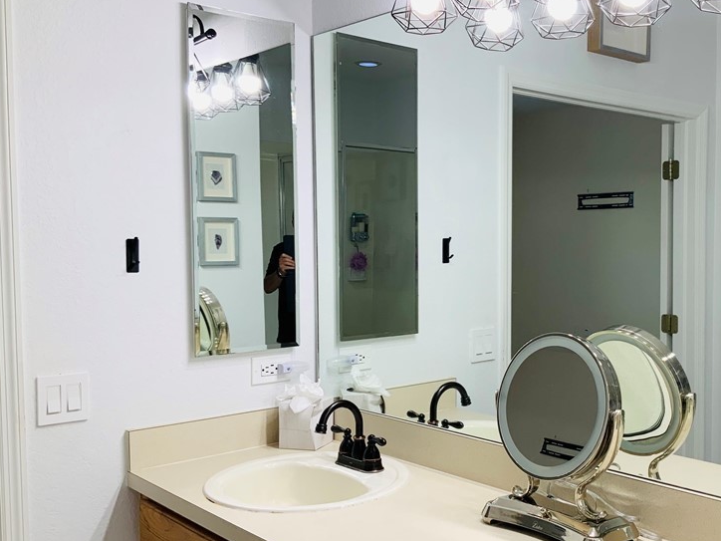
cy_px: 280
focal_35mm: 41
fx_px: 854
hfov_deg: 45.0
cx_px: 491
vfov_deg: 35.1
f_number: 1.8
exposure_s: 1/120
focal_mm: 3
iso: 32
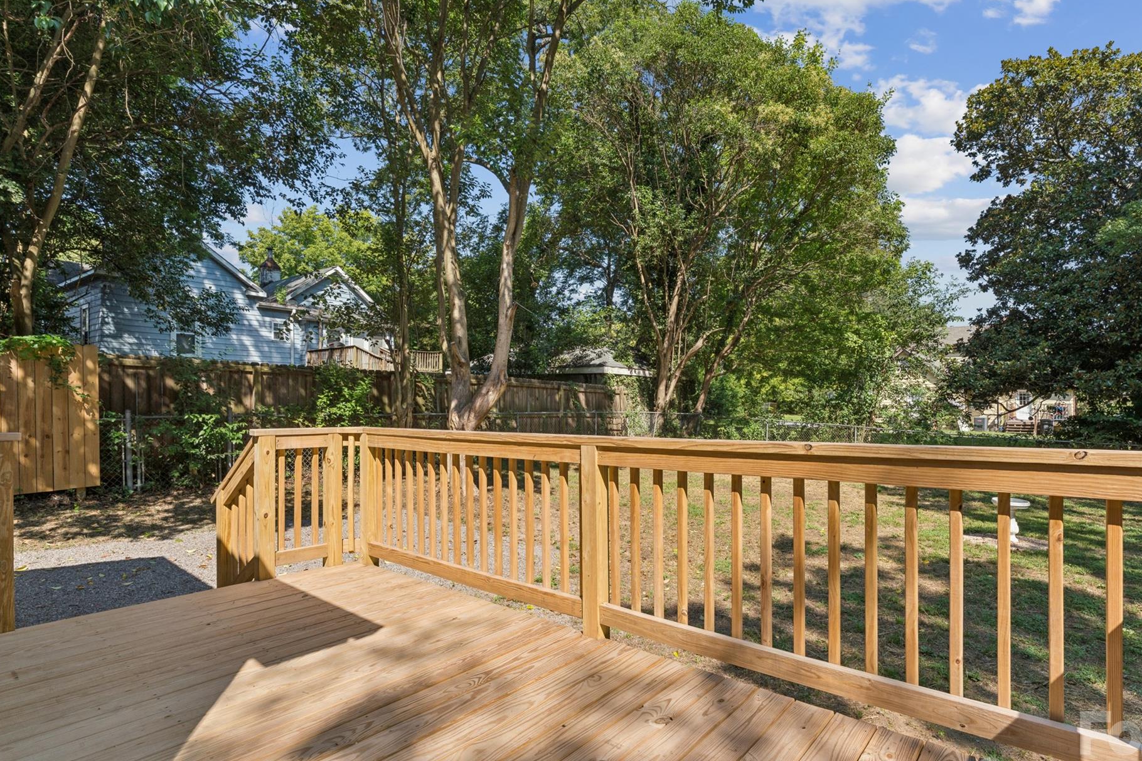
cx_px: 638
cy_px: 406
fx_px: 571
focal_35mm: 18
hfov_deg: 89.6
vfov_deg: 67.3
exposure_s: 1/100
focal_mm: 16
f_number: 13
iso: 200
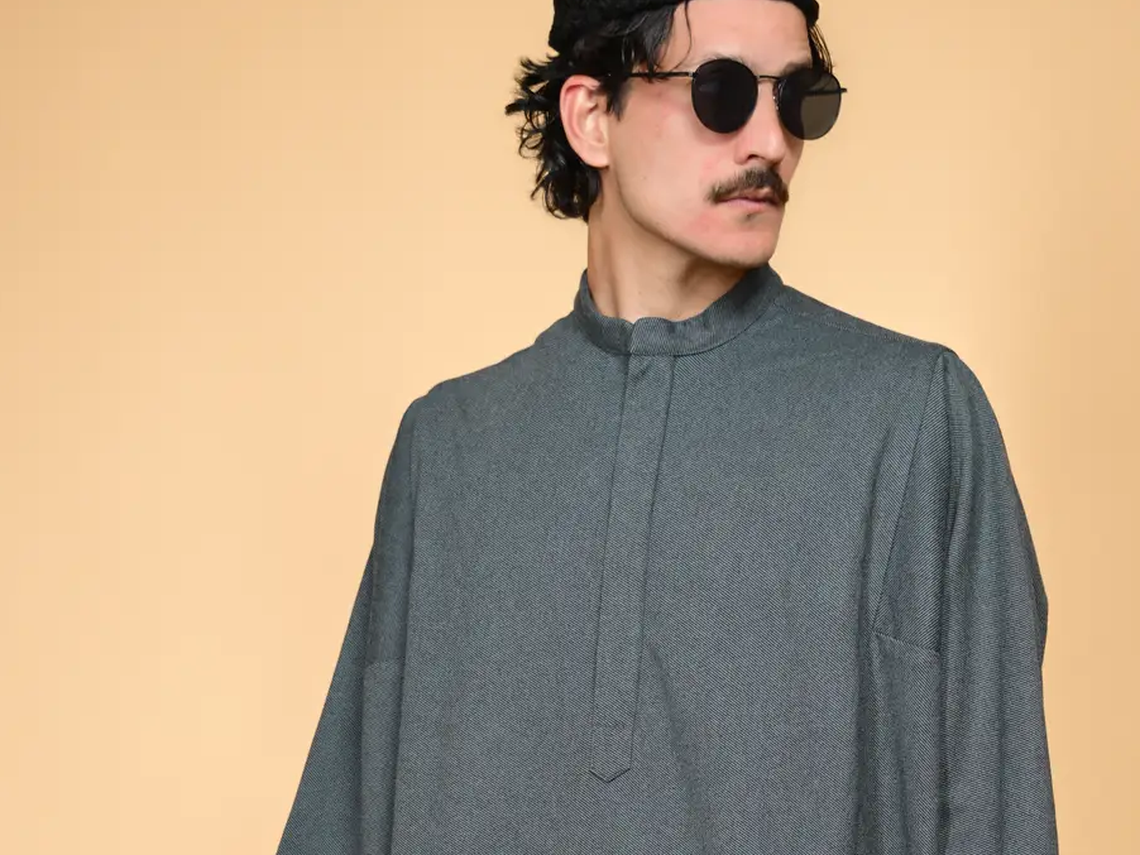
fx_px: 3492
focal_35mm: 106
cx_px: 749
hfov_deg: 18.5
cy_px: 1134
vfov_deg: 13.4
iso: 100
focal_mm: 39
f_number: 2.8
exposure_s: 1/160
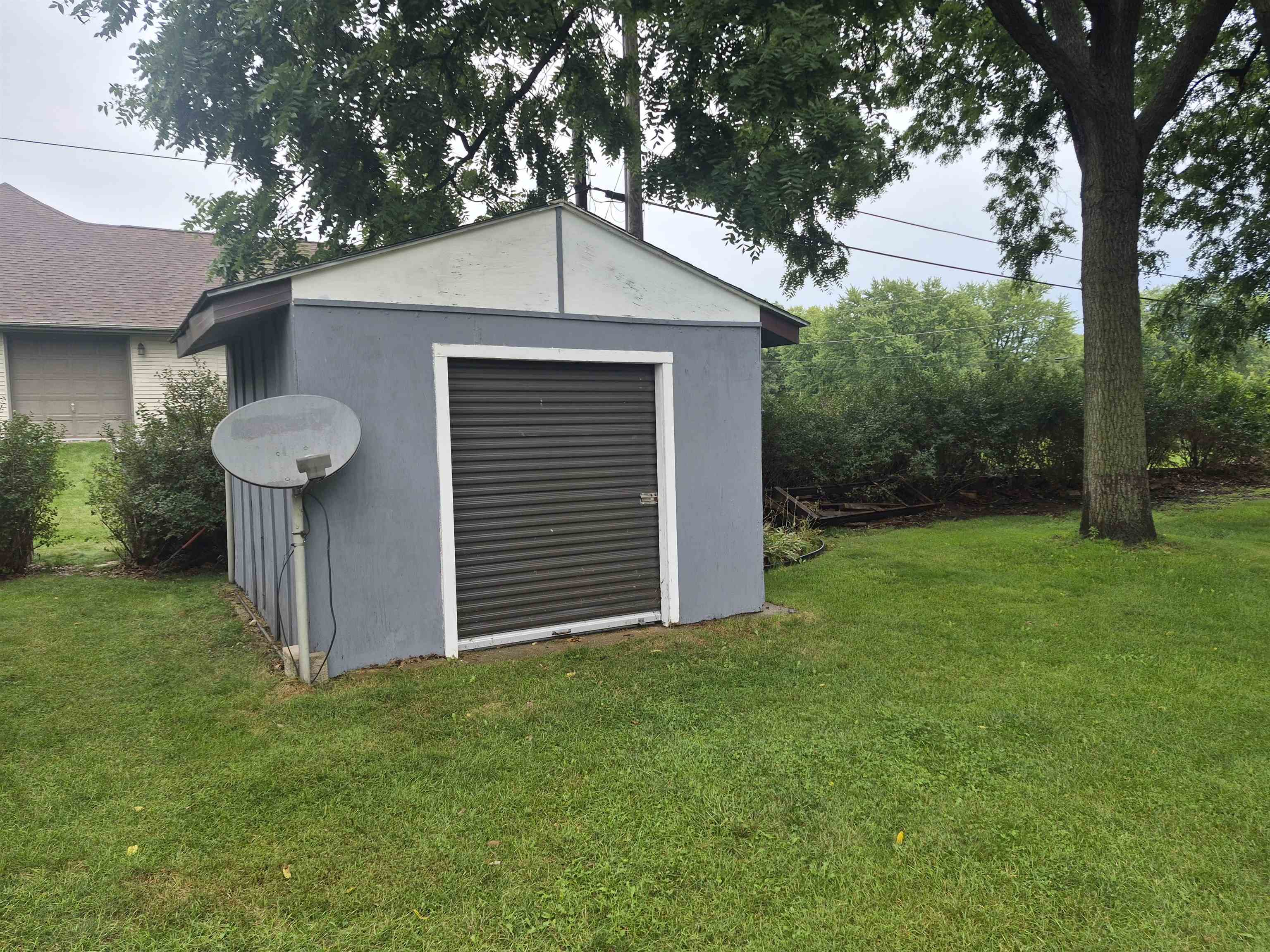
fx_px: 844
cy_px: 476
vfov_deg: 58.9
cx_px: 635
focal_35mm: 23
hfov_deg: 73.9
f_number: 1.8
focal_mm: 5.4
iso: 80
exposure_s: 1/2800
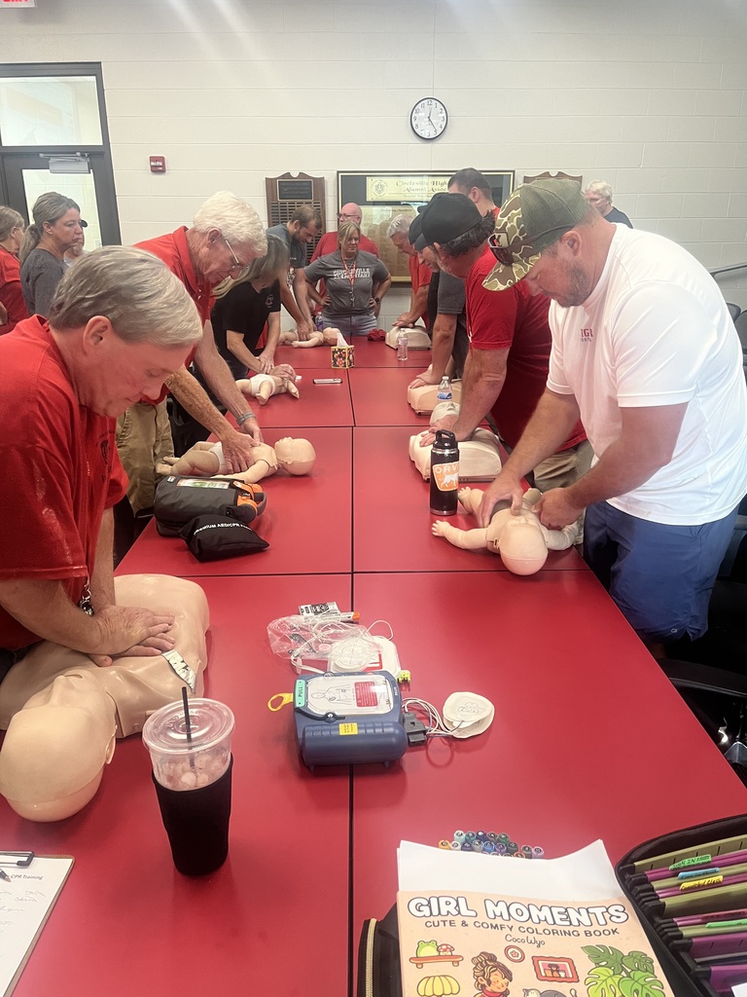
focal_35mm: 26
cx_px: 374
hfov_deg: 53.1
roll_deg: +0.9
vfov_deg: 67.3
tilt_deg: -20.4
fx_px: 748
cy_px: 498
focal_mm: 5.1
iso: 160
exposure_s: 1/60
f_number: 1.6
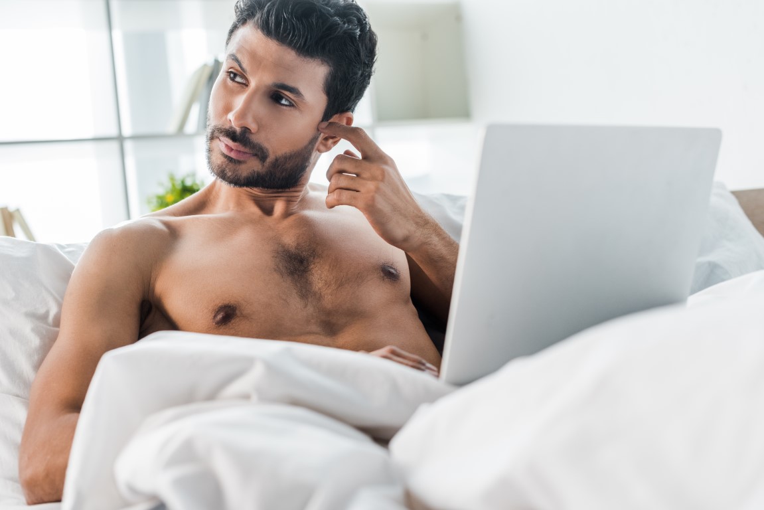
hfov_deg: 39.6
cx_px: 382
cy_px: 255
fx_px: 1061
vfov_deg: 27.0
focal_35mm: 50
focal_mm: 50
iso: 320
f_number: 3.5
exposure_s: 1/200
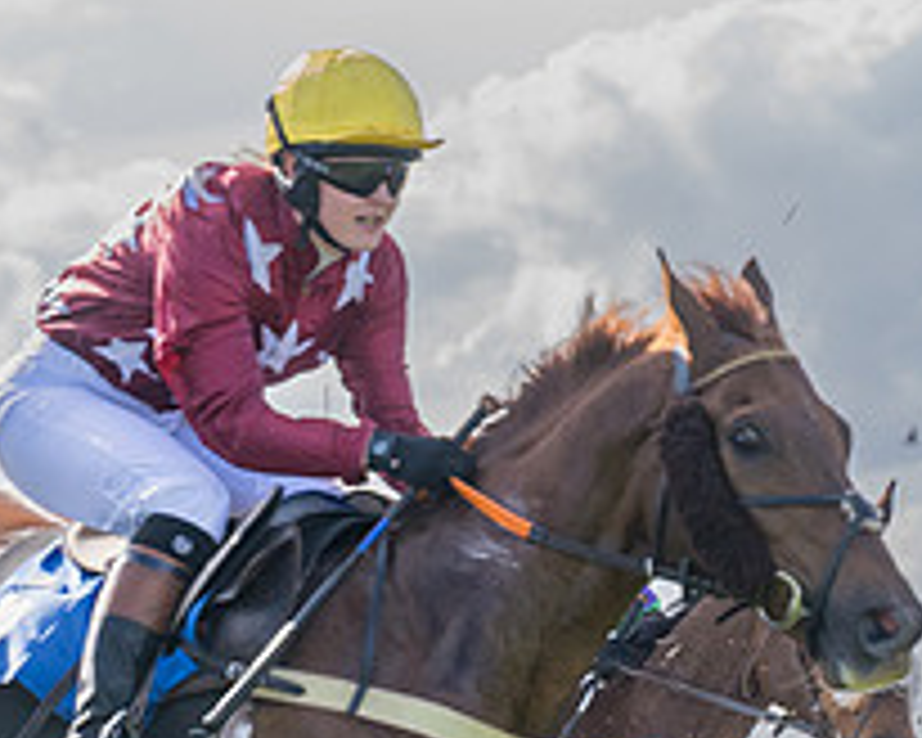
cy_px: 521
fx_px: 11270
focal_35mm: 413
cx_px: 826
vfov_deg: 3.7
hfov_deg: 4.7
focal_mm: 86
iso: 400
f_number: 4
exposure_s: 1/2000
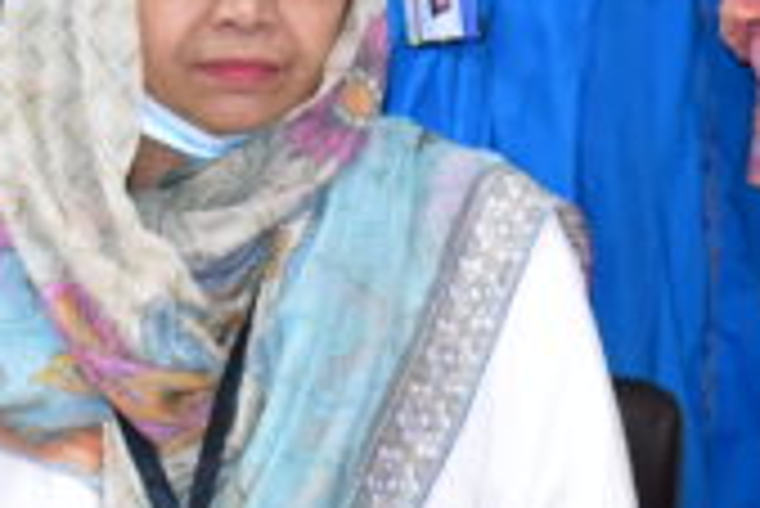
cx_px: 818
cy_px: 164
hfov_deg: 7.5
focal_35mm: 272
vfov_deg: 5.1
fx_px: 5747
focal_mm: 30
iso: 4000
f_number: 4.5
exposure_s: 1/100
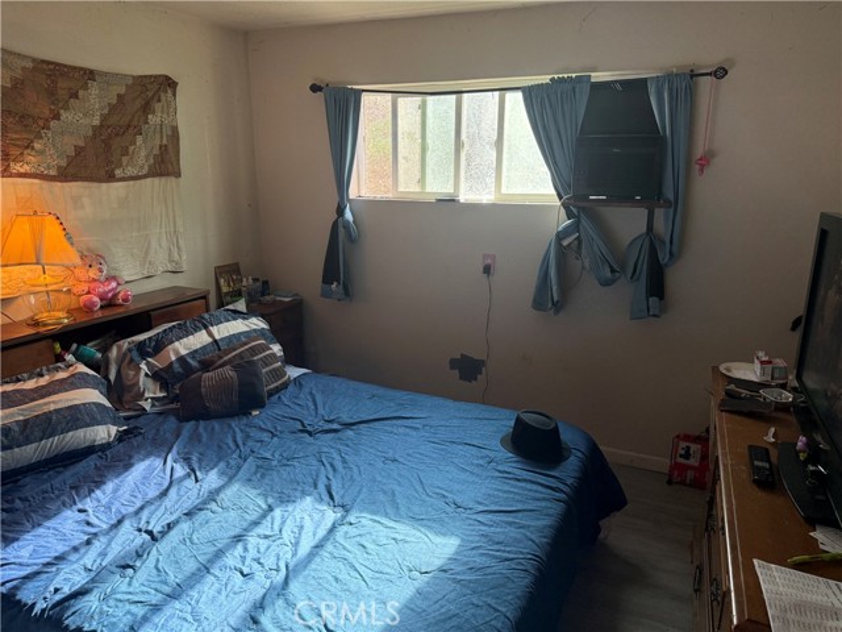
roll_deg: -0.1
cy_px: 316
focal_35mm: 24
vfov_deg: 56.8
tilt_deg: -14.7
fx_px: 584
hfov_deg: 71.6
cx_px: 421
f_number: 1.78
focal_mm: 6.76
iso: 200
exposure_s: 1/120
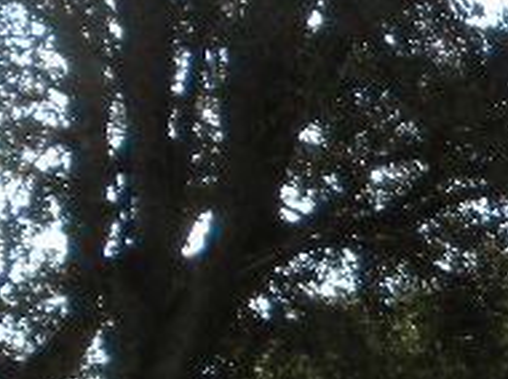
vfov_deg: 9.2
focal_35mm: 156
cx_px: 914
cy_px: 601
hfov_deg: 11.7
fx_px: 2286
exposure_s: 1/214
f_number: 3.5
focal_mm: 6.6
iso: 90
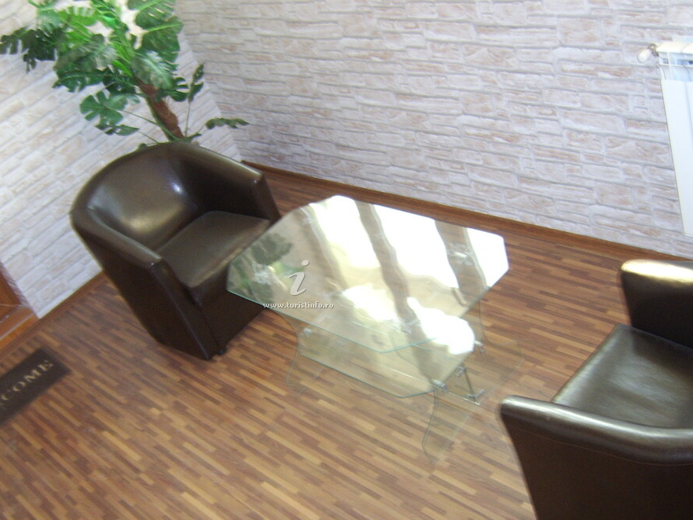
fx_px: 721
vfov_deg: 39.6
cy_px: 296
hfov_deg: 51.3
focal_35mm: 36
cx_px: 311
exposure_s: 1/30
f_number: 2.7
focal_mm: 8.13
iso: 200
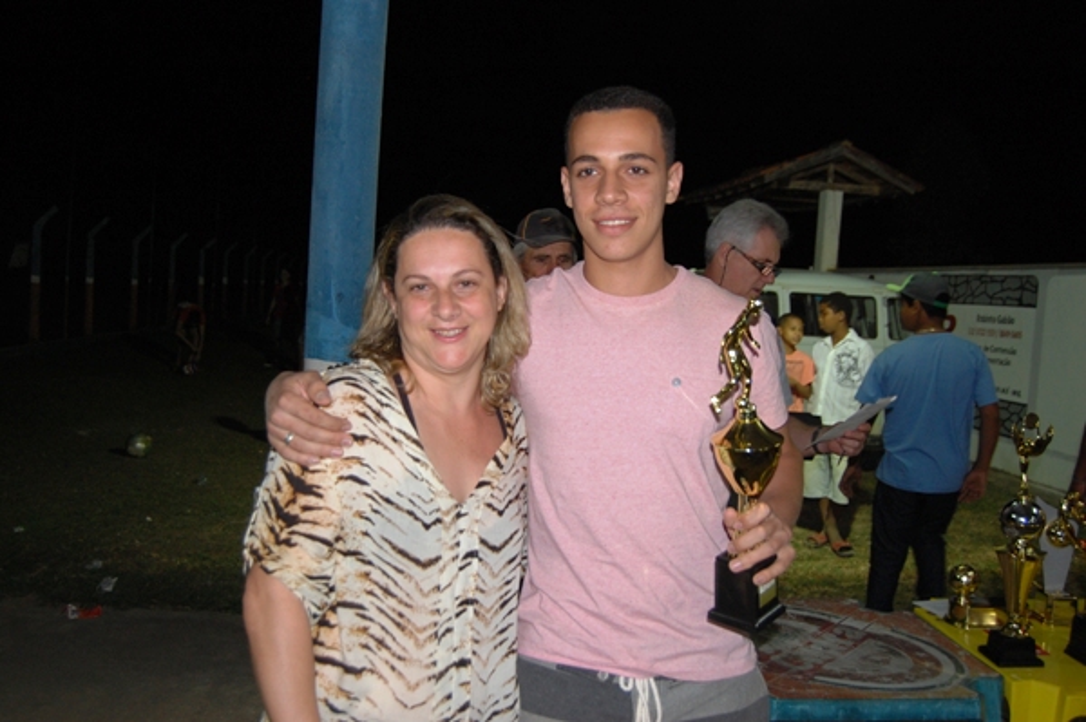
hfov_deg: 57.3
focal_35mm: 33
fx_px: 995
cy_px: 361
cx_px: 543
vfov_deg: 39.9
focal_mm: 22
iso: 400
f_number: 3.8
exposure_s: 1/60
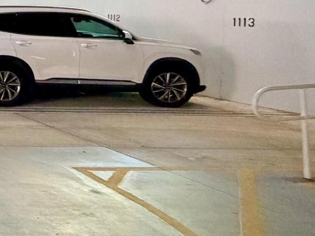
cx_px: -279
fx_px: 510
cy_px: 21
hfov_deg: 20.7
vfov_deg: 25.3
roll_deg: -1.5
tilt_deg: -2.4
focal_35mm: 56
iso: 500
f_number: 2.2
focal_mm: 2.22
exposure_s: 1/60
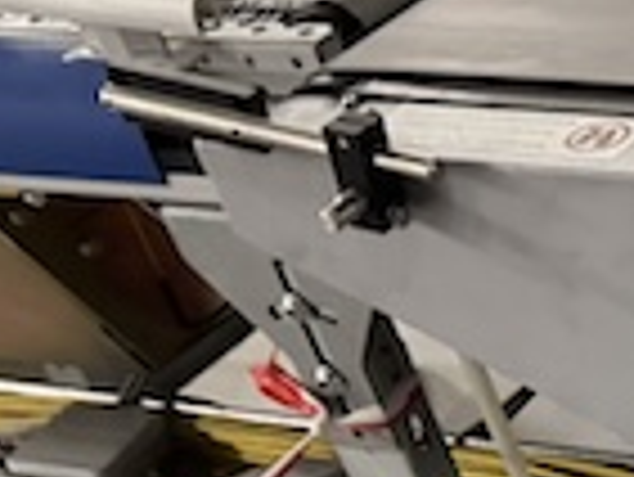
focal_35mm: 109
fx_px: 1998
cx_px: 1313
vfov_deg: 13.2
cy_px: 612
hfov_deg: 14.5
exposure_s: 1/34
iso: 1000
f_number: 1.78
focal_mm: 6.76
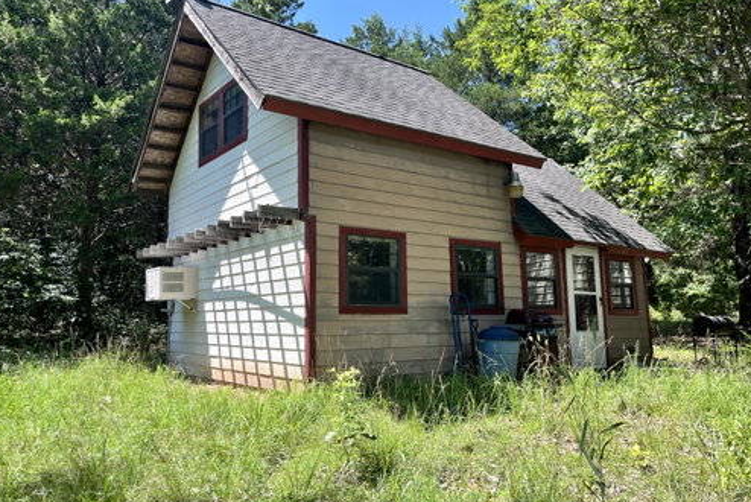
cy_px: 216
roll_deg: +0.8
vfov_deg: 46.3
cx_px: 371
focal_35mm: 28
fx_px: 584
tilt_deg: +9.8
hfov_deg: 65.4
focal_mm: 5.1
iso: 50
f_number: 1.6
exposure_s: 1/975
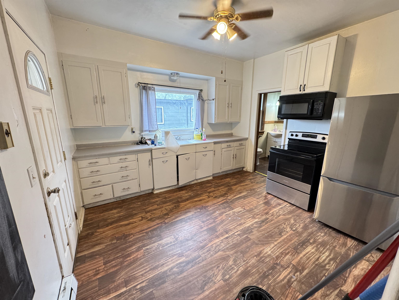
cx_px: 200
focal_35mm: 14
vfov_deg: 85.7
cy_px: 150
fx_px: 161
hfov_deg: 102.1
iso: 320
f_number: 2.2
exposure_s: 1/60
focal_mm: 2.22
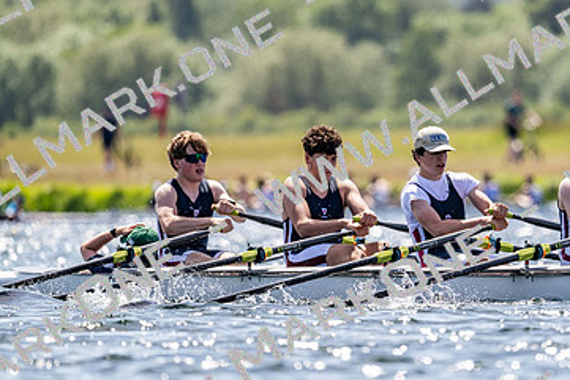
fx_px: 10184
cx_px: 448
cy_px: 220
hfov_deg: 3.2
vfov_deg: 2.1
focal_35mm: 643
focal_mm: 400
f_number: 4.5
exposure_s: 1/2500
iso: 200
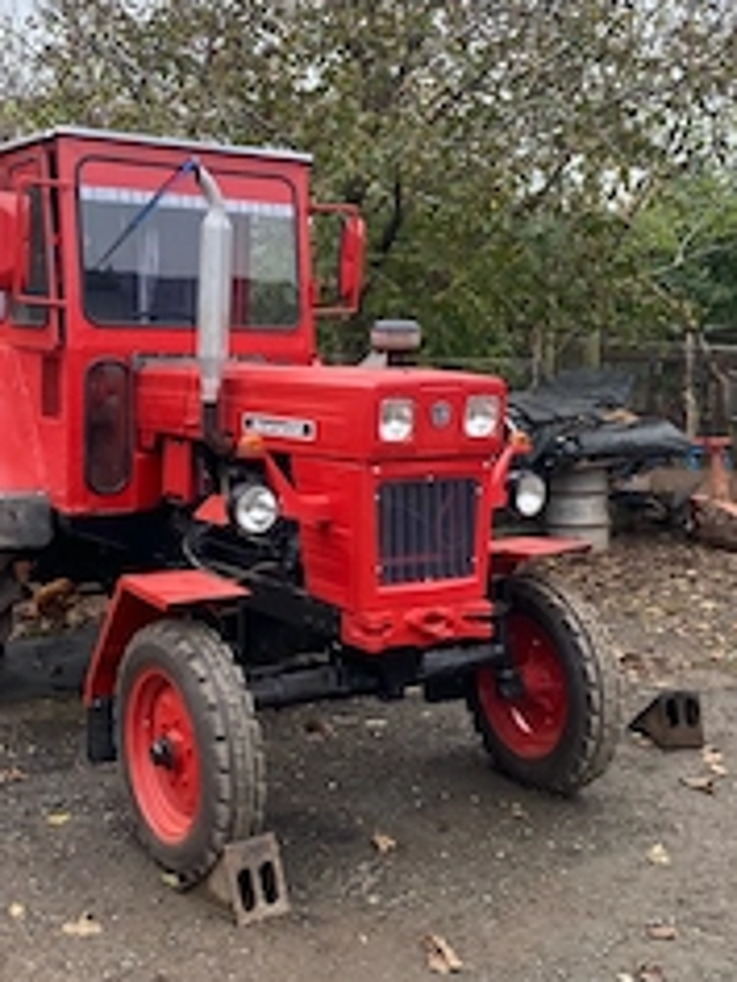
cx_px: 258
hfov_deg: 32.7
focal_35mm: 44
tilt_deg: -0.7
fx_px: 1249
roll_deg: +0.0
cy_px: 445
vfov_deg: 42.9
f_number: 1.8
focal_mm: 4.25
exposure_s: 1/323
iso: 32
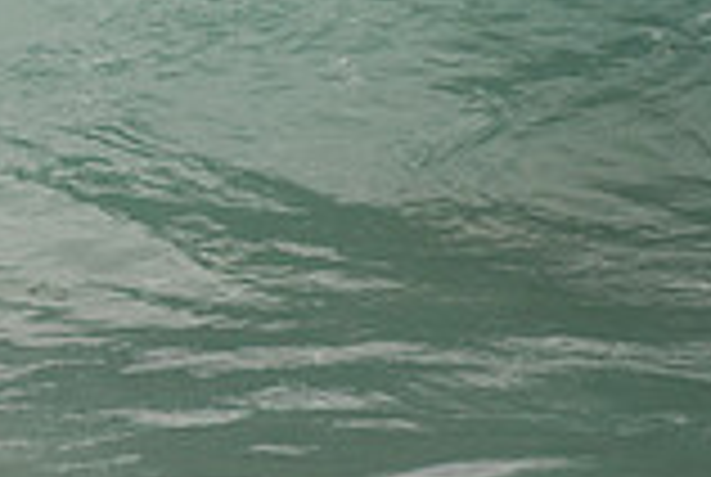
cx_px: -468
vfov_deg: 0.8
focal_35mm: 1830
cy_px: -335
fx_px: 36210
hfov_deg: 1.1
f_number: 5.6
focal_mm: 500
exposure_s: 1/2000
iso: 280
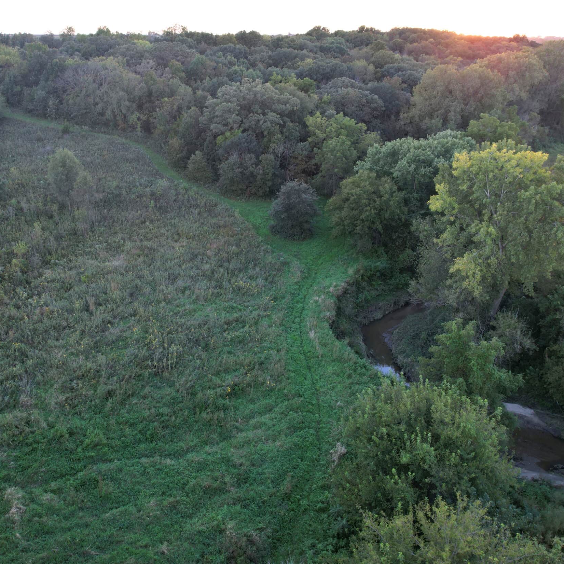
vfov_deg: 55.6
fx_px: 535
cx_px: 250
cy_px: 273
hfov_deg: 55.5
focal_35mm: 29
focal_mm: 8.4
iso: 100
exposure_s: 1/50
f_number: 2.8
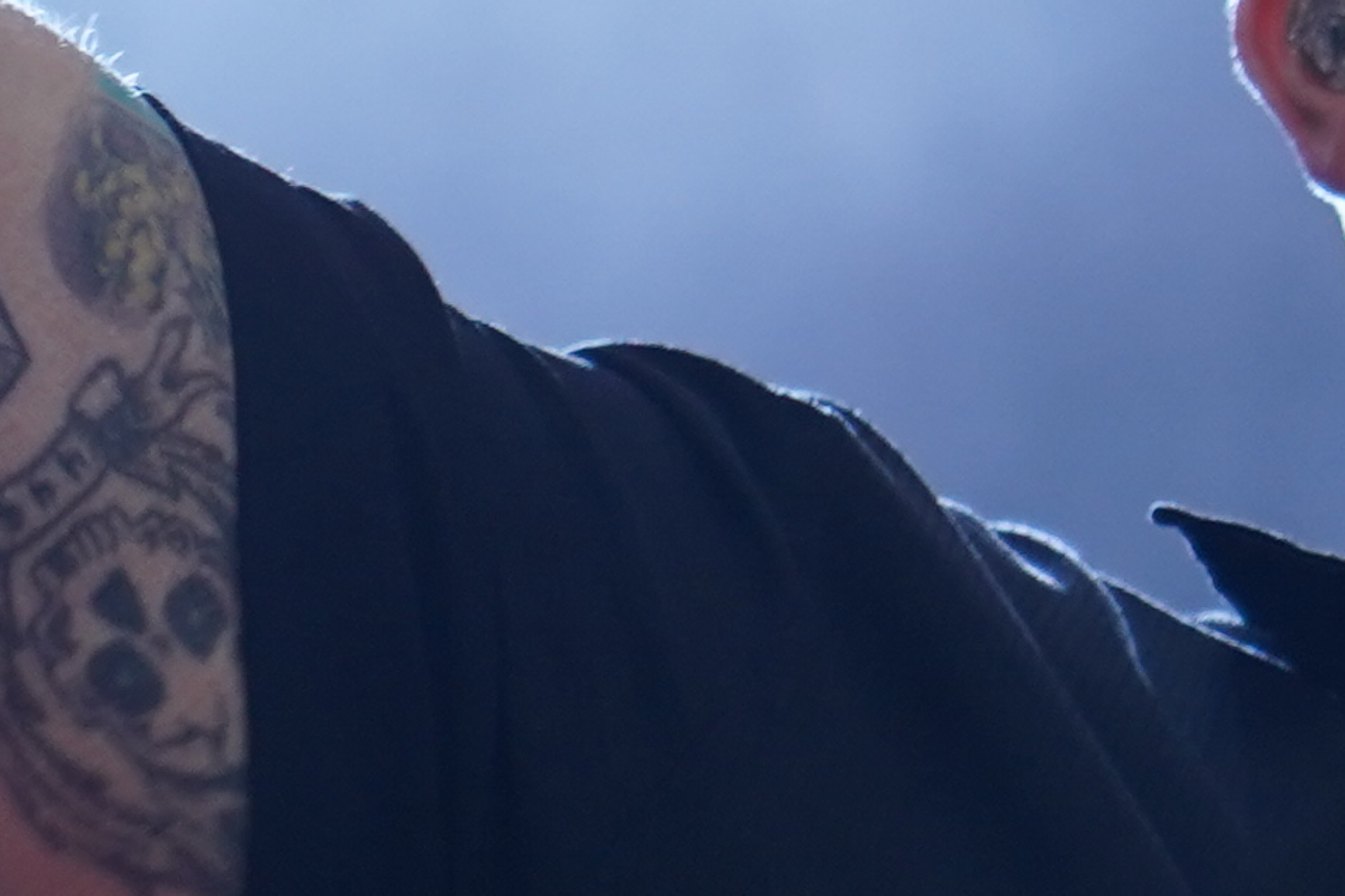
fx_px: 24648
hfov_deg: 3.1
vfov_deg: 2.1
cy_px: -410
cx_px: 2960
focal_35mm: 660
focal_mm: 105
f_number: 4
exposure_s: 1/125
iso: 800
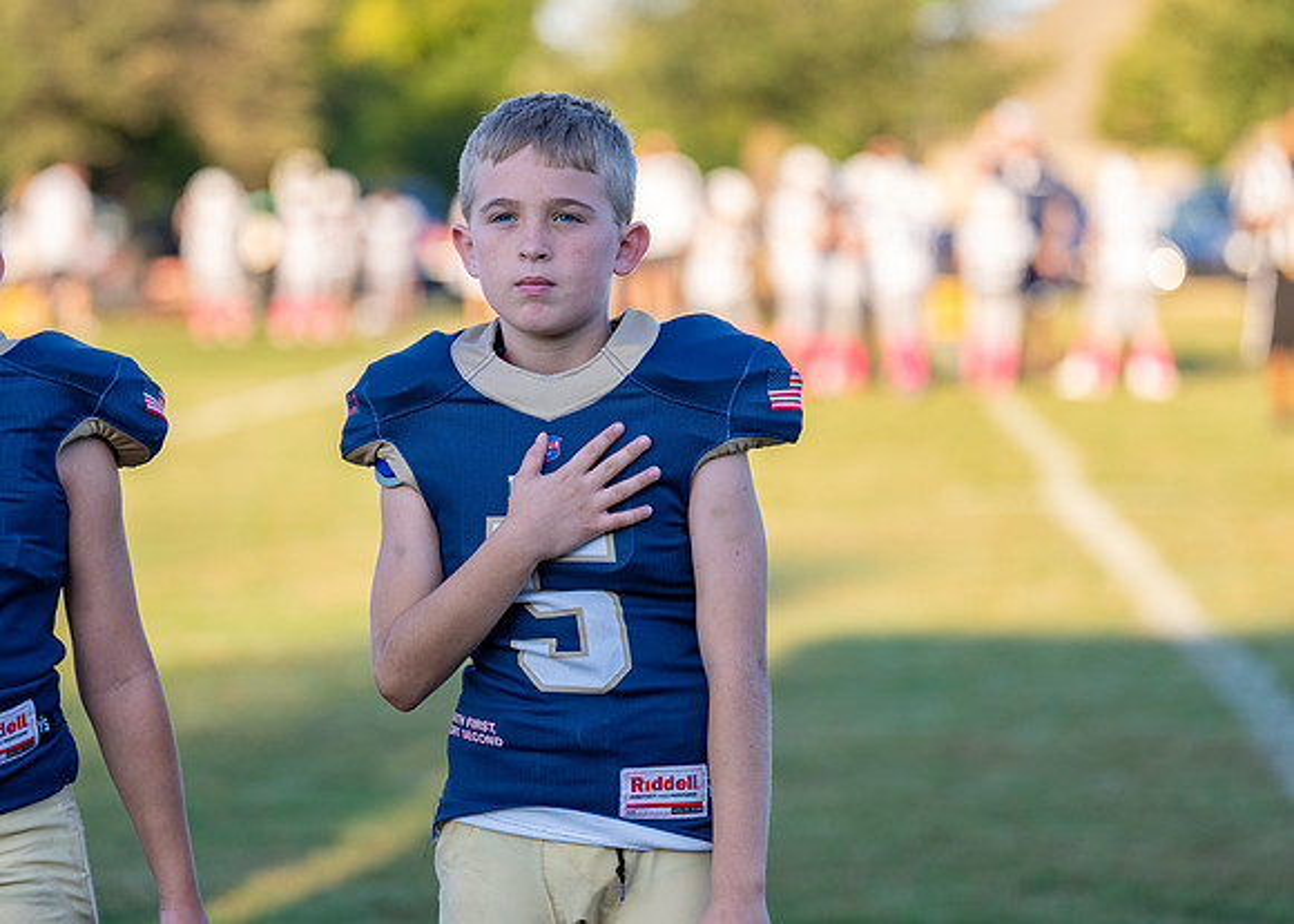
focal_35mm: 144
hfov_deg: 13.9
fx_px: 5298
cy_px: 428
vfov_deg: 10.0
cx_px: 608
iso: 250
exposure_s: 1/1250
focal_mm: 123
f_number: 2.8
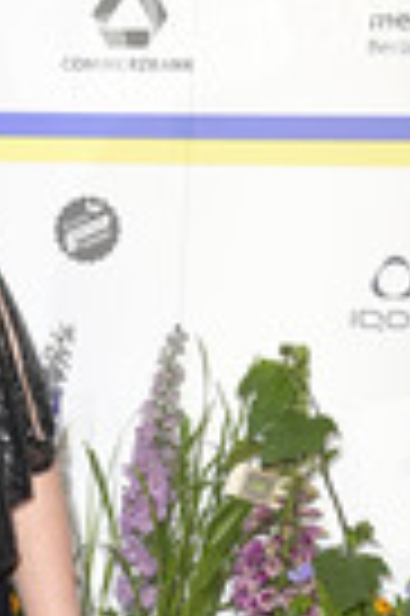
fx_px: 2398
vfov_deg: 14.3
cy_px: 674
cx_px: -185
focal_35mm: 140
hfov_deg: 9.5
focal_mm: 48
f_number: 6.3
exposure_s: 1/250
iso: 640
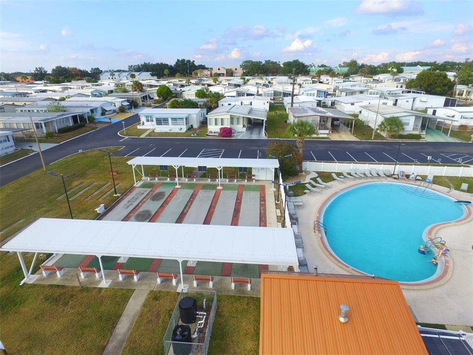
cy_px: 178
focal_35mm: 20
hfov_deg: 81.7
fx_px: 273
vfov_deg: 66.0
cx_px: 236
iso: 100
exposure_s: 1/400
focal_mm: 3.61
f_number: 2.8
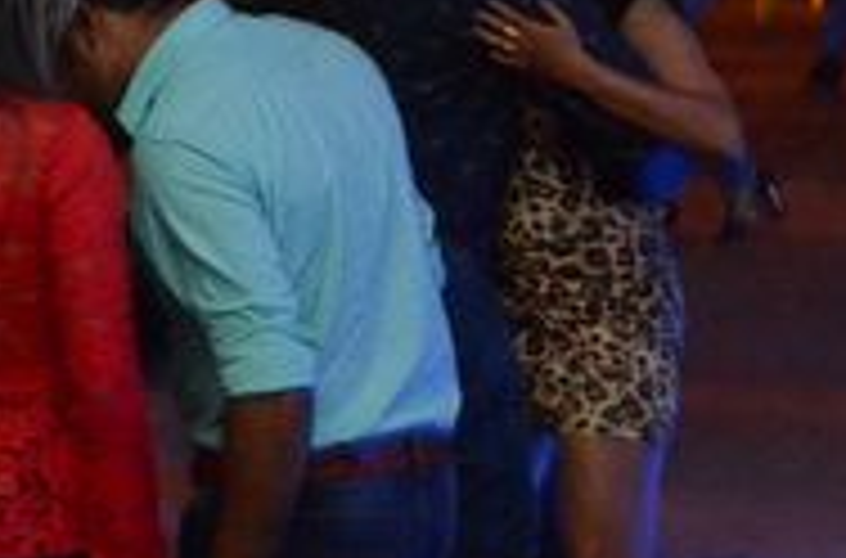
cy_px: 216
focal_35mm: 256
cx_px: -108
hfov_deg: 8.0
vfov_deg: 5.3
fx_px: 5996
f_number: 4.5
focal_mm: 40
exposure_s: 1/40
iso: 6400
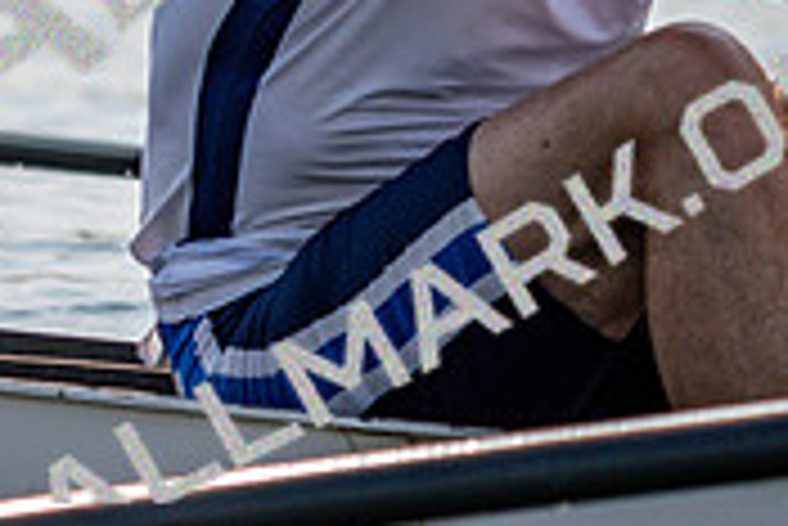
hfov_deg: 3.1
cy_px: -267
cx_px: -455
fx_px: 14524
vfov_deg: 2.1
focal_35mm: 663
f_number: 5.6
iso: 200
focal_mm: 200
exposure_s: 1/1600
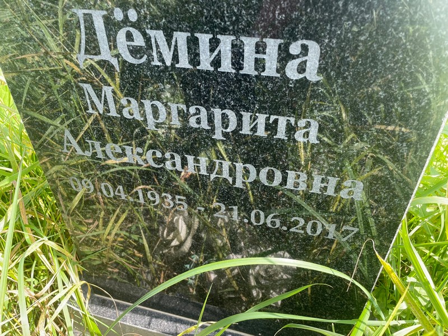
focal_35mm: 26
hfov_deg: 67.3
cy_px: 168
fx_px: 336
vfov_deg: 53.1
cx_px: 224
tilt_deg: -36.4
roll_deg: +5.4
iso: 32
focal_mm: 4.2
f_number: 1.6
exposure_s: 1/252
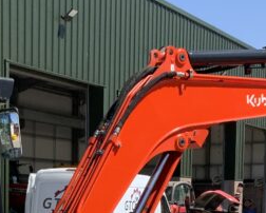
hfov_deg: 16.6
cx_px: 53
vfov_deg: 12.9
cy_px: 283
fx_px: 906
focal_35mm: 115
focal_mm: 3
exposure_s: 1/1377
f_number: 1.8
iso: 16
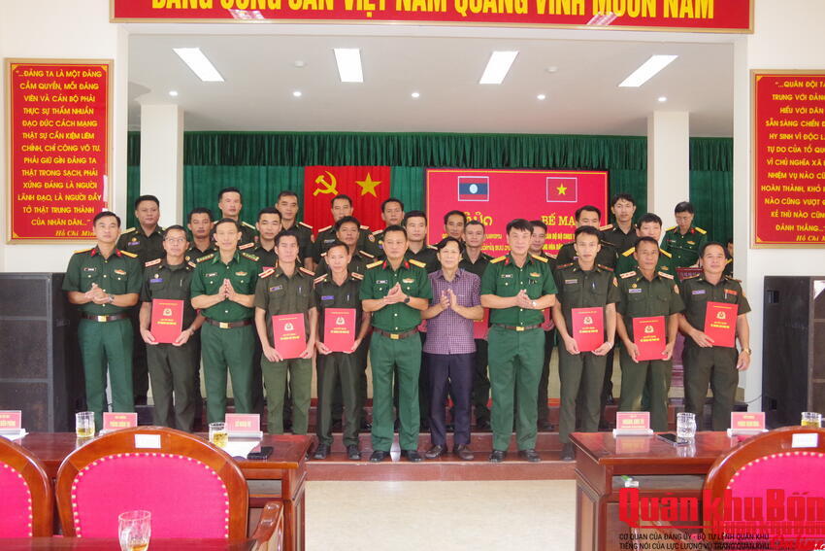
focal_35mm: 31
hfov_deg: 60.3
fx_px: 710
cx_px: 412
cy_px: 276
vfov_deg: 42.3
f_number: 6.3
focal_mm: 21
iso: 3200
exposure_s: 1/100
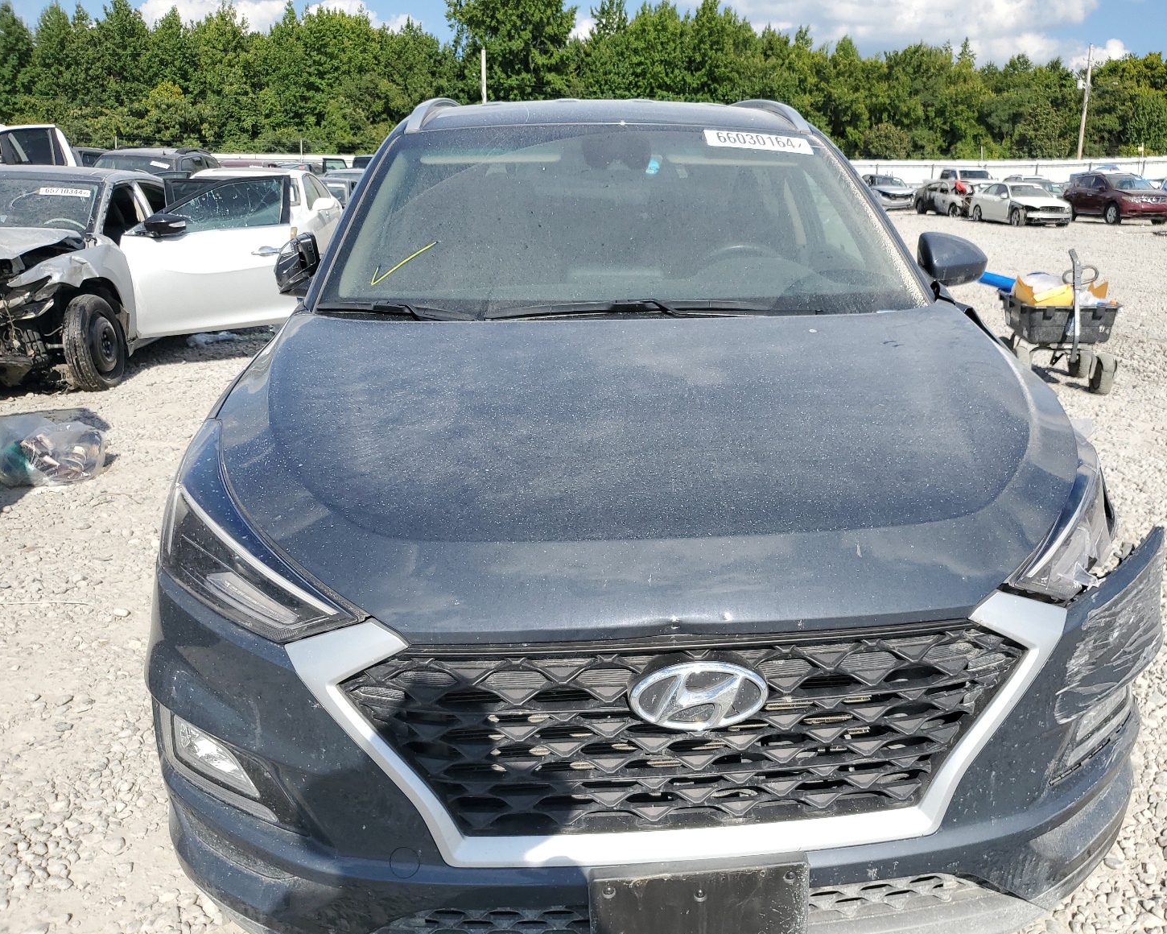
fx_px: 967
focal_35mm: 28
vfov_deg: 51.5
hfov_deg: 62.1
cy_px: 482
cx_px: 641
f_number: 1.5
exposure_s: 1/3333
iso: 50
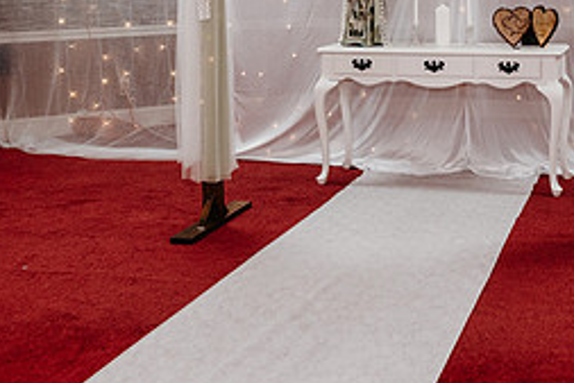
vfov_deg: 22.3
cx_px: 431
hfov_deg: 33.2
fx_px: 941
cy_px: 20
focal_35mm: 59
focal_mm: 24
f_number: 2.8
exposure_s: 1/200
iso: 500
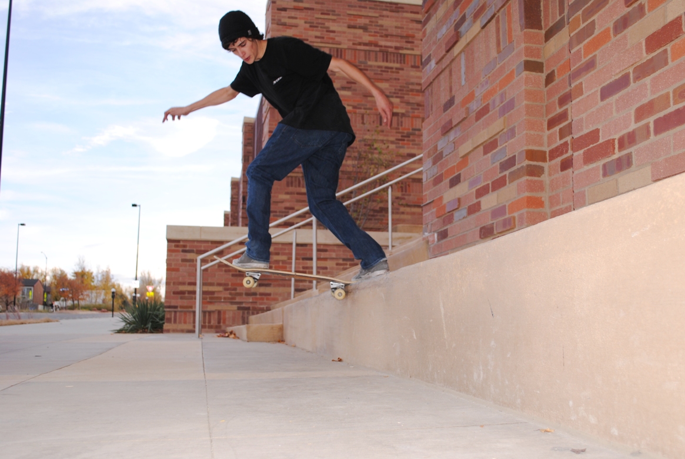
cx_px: 342
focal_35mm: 36
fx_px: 686
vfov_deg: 37.0
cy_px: 230
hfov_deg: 53.1
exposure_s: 1/200
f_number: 4
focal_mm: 24
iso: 100
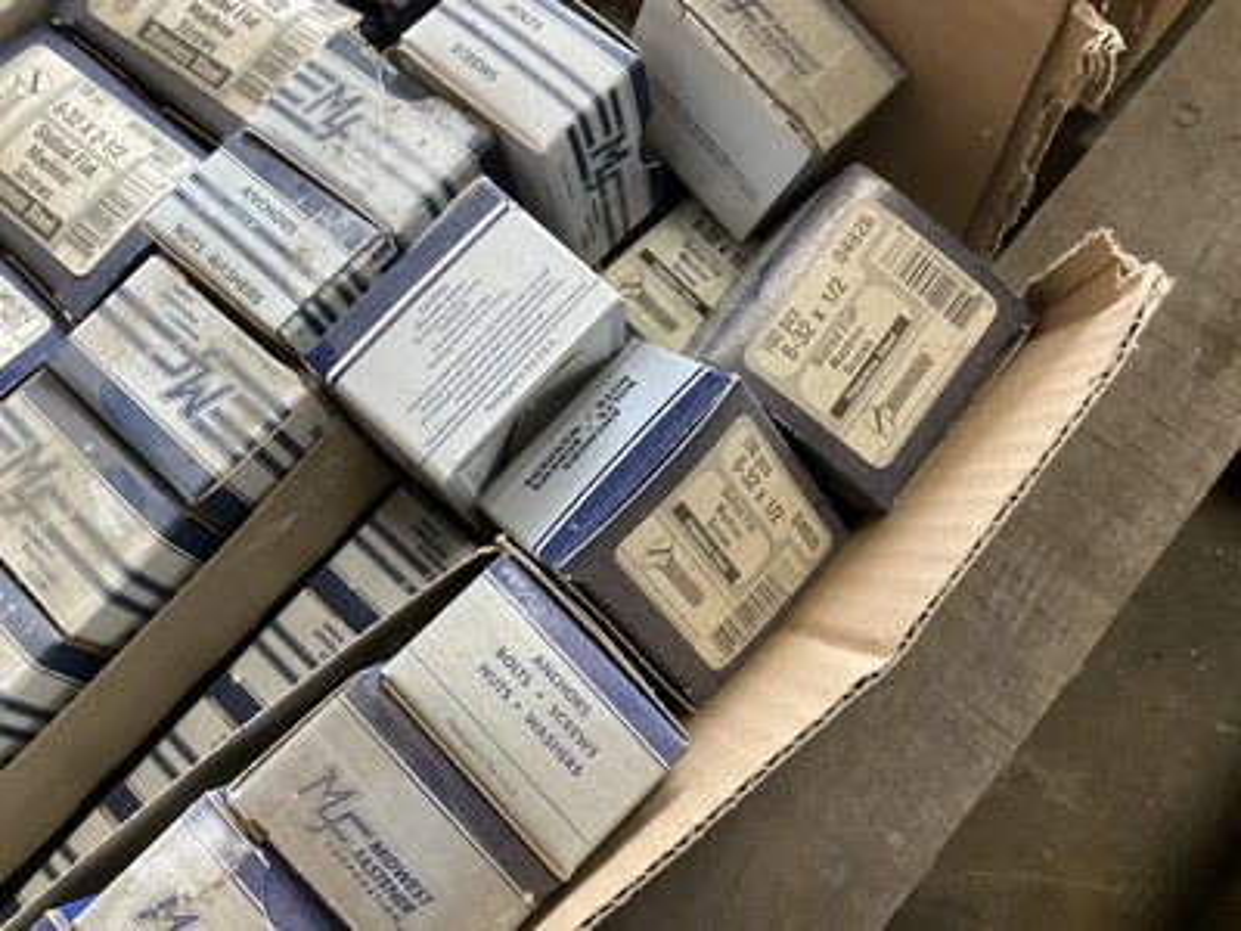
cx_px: 620
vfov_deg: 48.2
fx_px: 1040
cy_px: 466
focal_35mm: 29
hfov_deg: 61.7
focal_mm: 3
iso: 100
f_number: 1.8
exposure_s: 1/60
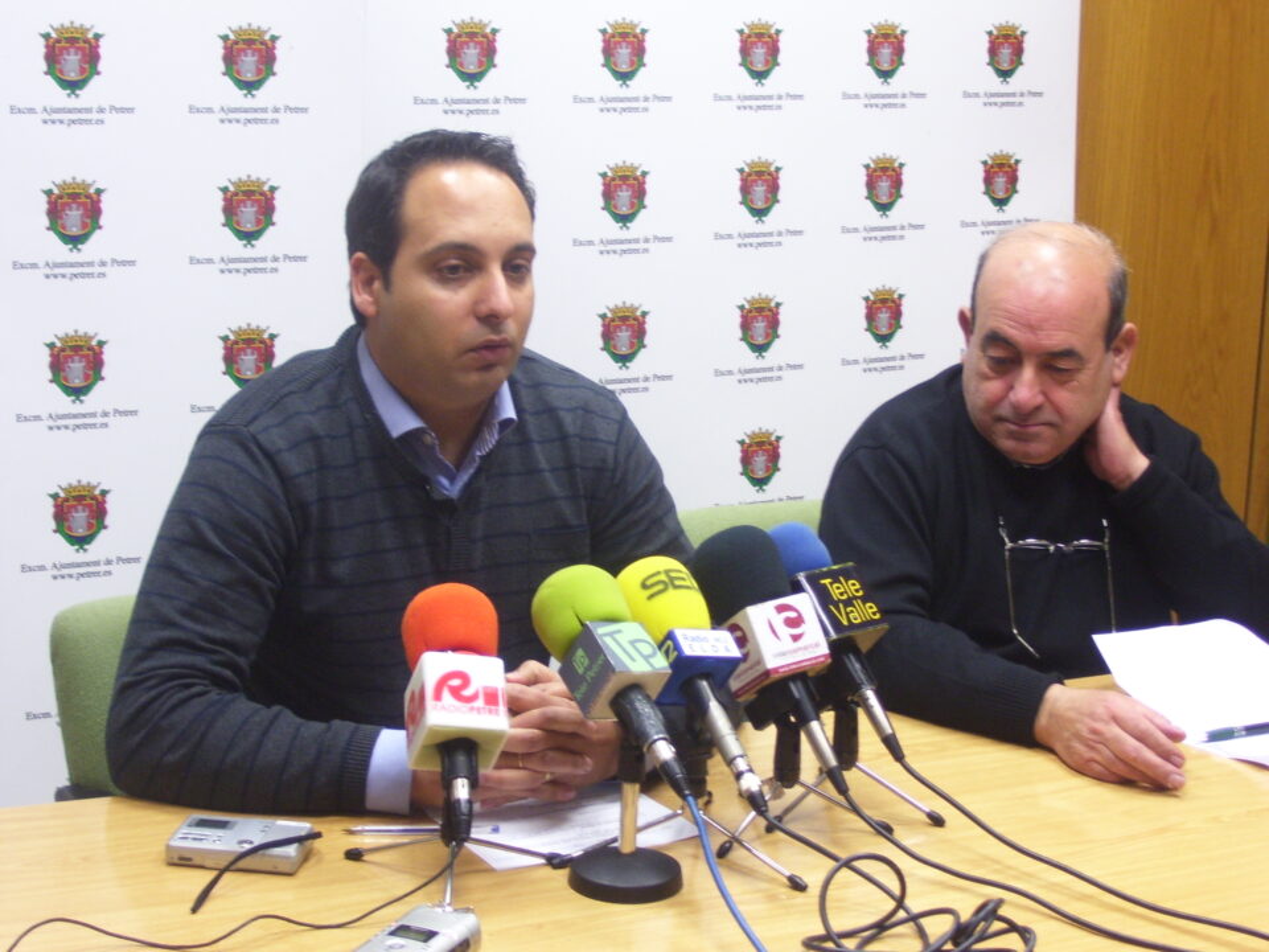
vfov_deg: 21.0
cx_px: 634
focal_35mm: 70
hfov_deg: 27.8
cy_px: 476
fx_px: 2566
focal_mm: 11.6
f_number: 4
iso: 160
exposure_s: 1/15
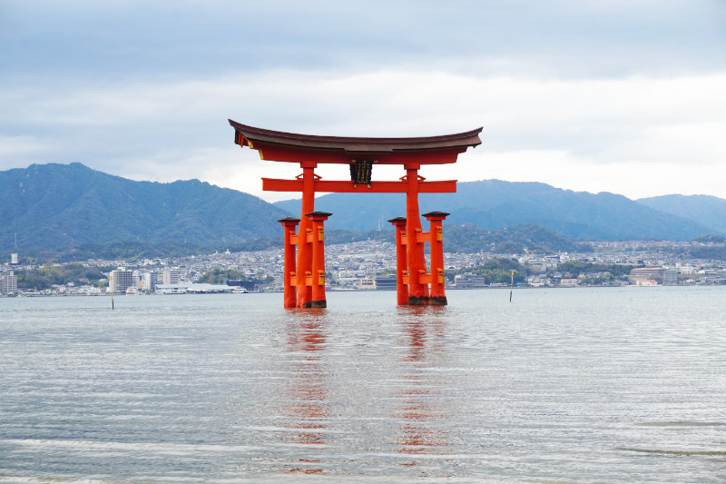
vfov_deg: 21.1
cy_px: 242
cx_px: 363
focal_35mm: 64
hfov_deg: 31.2
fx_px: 1300
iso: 100
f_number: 10
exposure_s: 1/100
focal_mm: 43
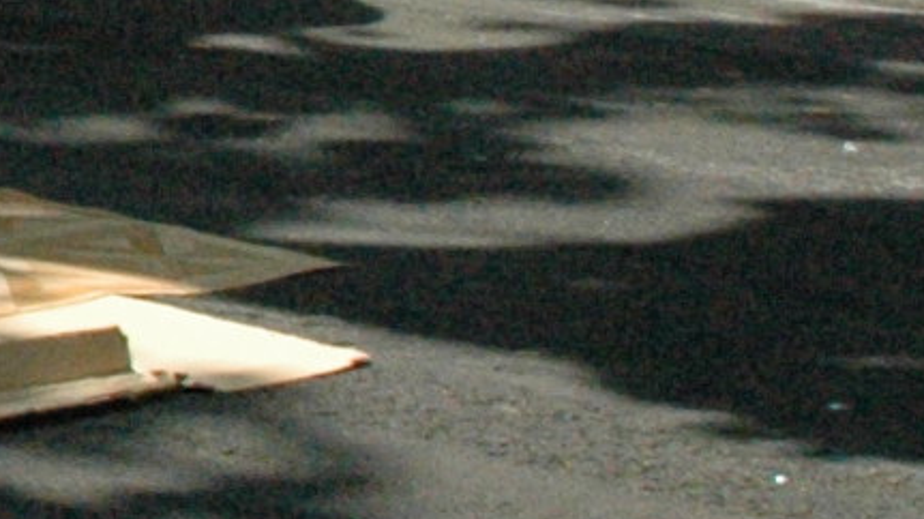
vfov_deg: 4.6
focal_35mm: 263
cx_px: -2206
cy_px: -483
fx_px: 6441
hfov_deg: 7.0
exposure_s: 1/640
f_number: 13
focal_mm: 24
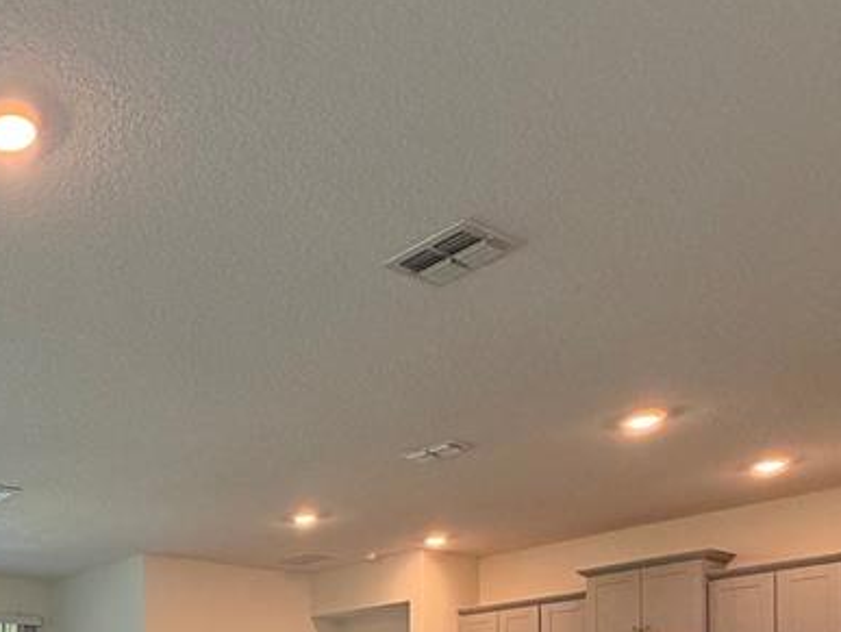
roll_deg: +1.3
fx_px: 900
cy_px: 756
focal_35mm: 37
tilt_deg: -1.1
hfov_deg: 44.3
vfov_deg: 32.2
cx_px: 41
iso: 160
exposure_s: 1/60
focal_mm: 2.22
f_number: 2.2
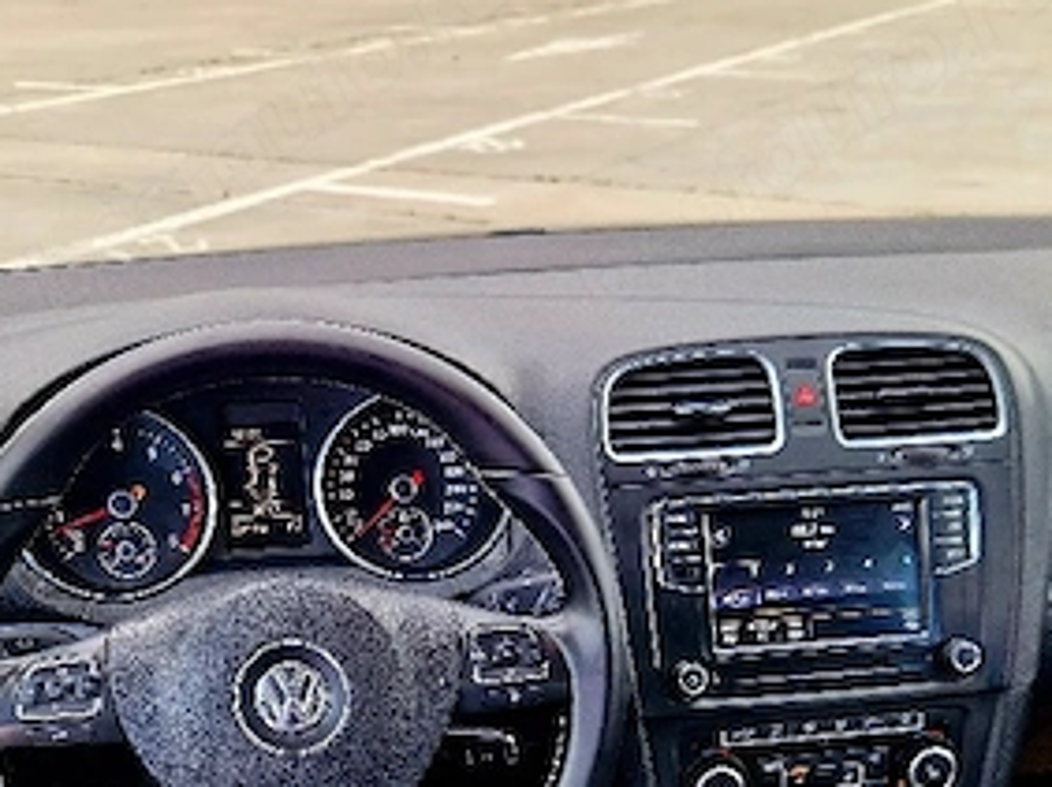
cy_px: 739
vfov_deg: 28.3
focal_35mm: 49
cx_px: 451
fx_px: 1488
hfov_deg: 38.9
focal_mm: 5.4
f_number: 1.8
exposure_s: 1/182
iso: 50
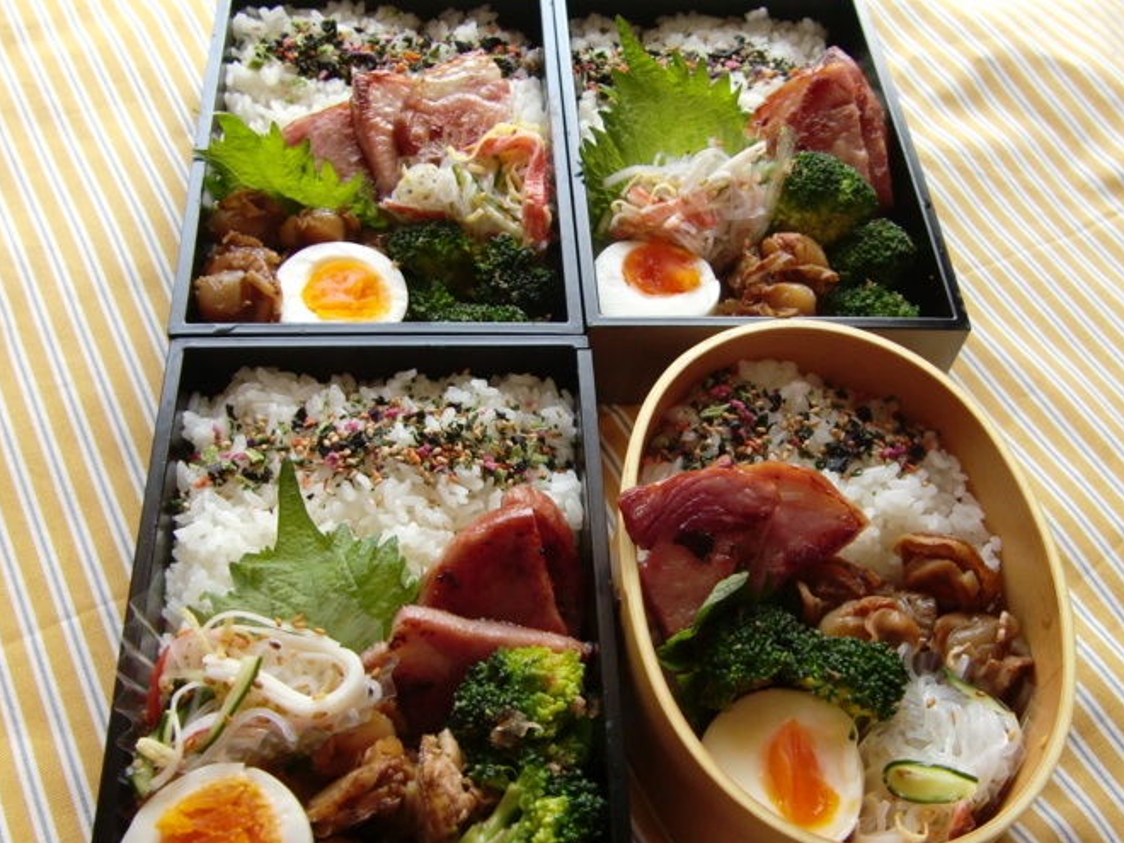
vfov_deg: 35.9
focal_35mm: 40
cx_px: 608
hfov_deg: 46.8
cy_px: 470
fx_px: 1299
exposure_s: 1/80
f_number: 2.7
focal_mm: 5.8
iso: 200
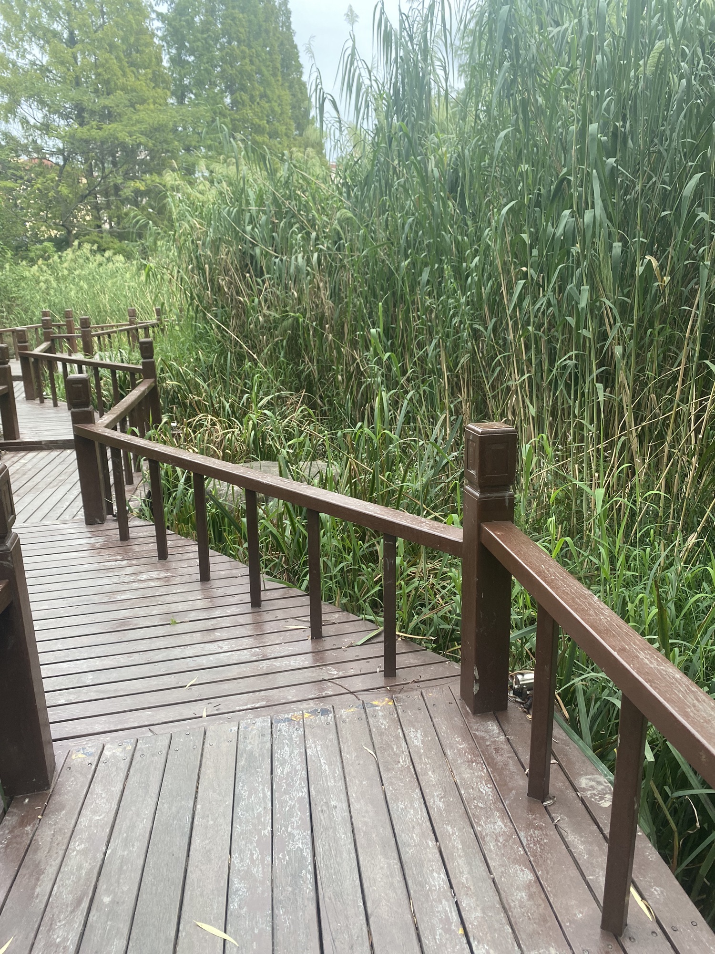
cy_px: 477
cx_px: 358
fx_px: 716
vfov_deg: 67.3
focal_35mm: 26
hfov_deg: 53.1
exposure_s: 1/122
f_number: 1.8
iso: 64
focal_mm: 4.25
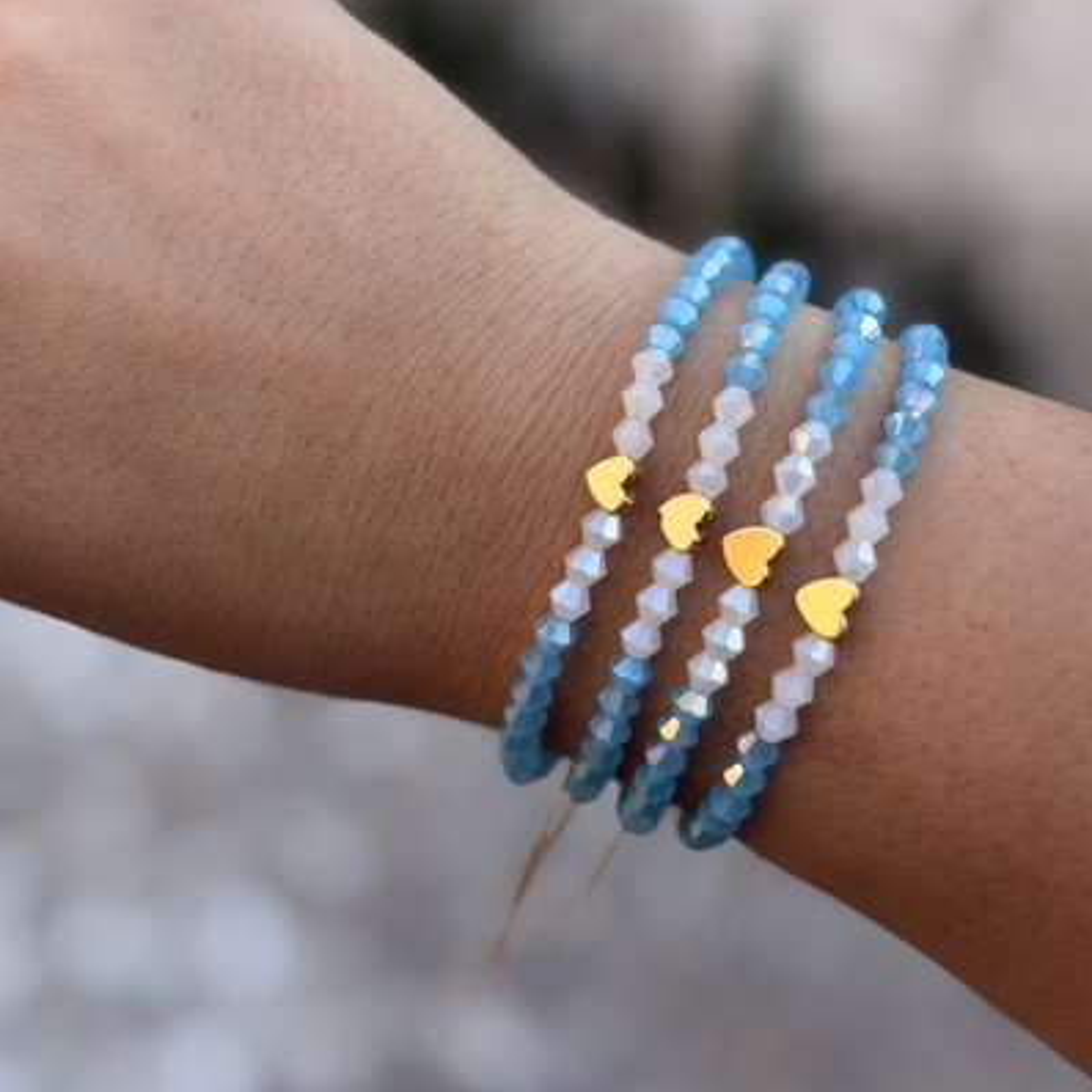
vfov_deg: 29.9
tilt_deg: -25.4
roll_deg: -24.0
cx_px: 547
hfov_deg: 30.0
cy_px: 397
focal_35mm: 57
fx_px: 2034
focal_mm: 6.76
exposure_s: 1/906
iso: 64
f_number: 1.78
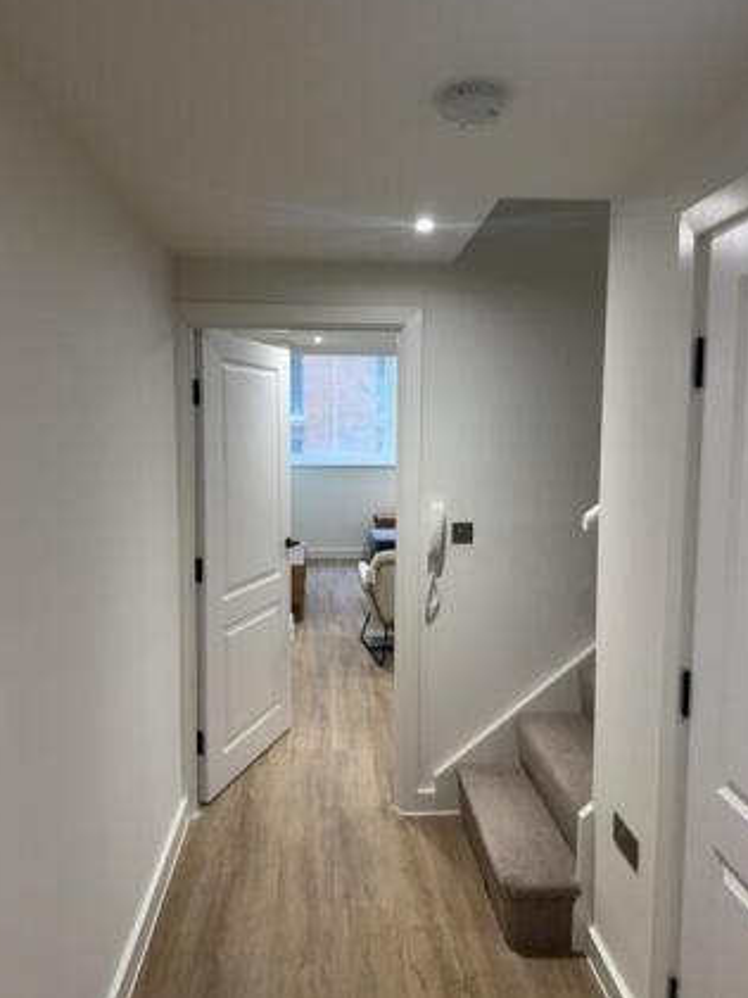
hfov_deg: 54.9
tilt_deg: -5.5
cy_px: 486
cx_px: 370
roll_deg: +0.2
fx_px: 720
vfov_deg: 69.4
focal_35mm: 25
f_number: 1.78
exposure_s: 1/50
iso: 64
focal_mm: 6.76
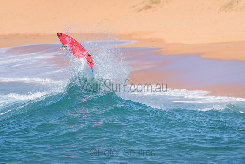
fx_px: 4171
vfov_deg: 2.2
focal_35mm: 613
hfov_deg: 3.4
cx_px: 108
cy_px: 69
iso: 180
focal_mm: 500
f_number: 5.6
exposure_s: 1/2000
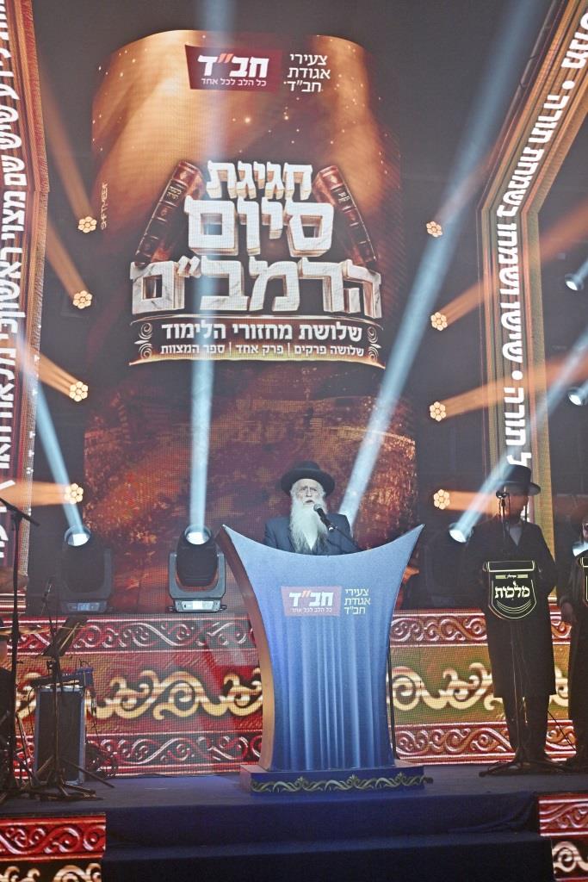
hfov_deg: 30.5
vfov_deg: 44.5
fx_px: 1078
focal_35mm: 44
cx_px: 294
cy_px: 441
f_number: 4
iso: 250
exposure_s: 1/400
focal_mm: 44
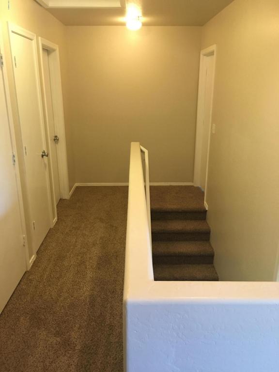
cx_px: 140
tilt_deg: -17.9
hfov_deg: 48.2
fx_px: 312
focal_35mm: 29
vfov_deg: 61.7
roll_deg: -0.2
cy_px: 186
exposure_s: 1/17
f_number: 2.2
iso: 200
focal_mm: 4.15
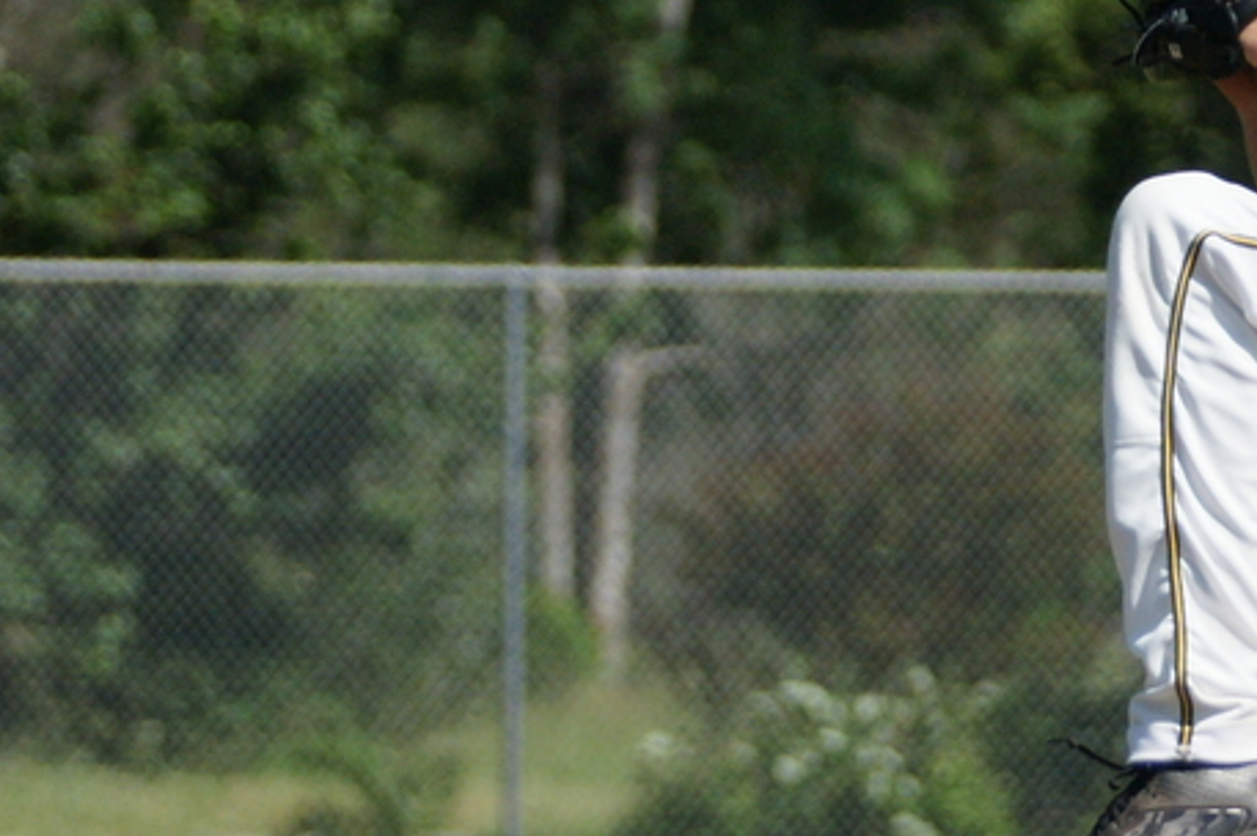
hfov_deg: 2.5
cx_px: 1480
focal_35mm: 841
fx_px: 29343
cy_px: 630
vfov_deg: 1.6
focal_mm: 160
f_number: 5
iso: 400
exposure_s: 1/3200
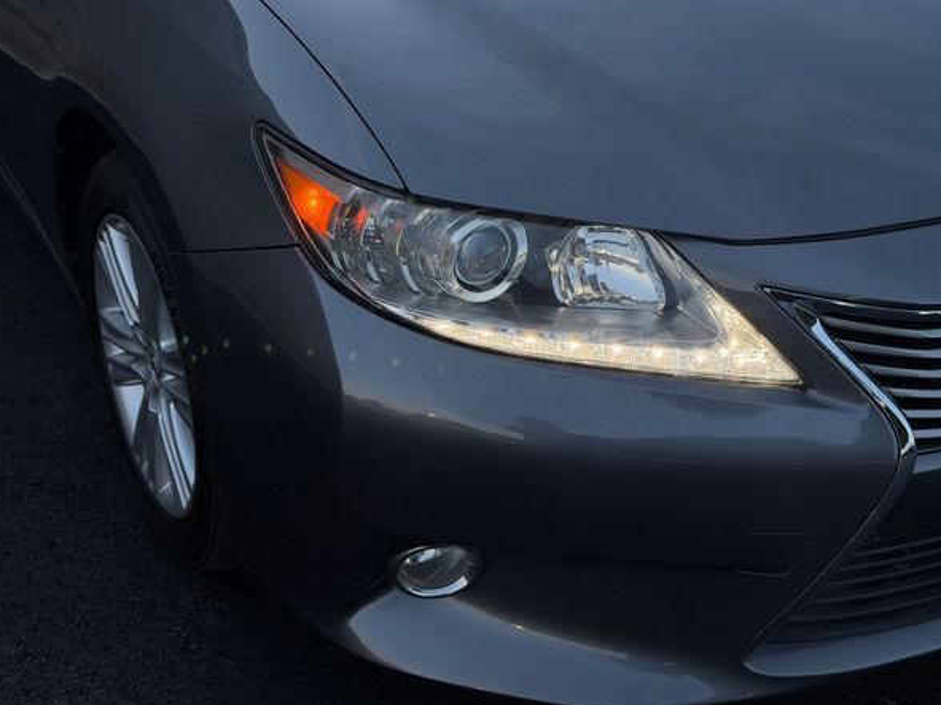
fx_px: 1413
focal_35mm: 52
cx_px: 460
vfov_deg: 28.0
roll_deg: -0.7
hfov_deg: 36.8
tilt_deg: -29.1
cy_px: 344
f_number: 1.78
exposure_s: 1/120
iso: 100
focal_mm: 6.76
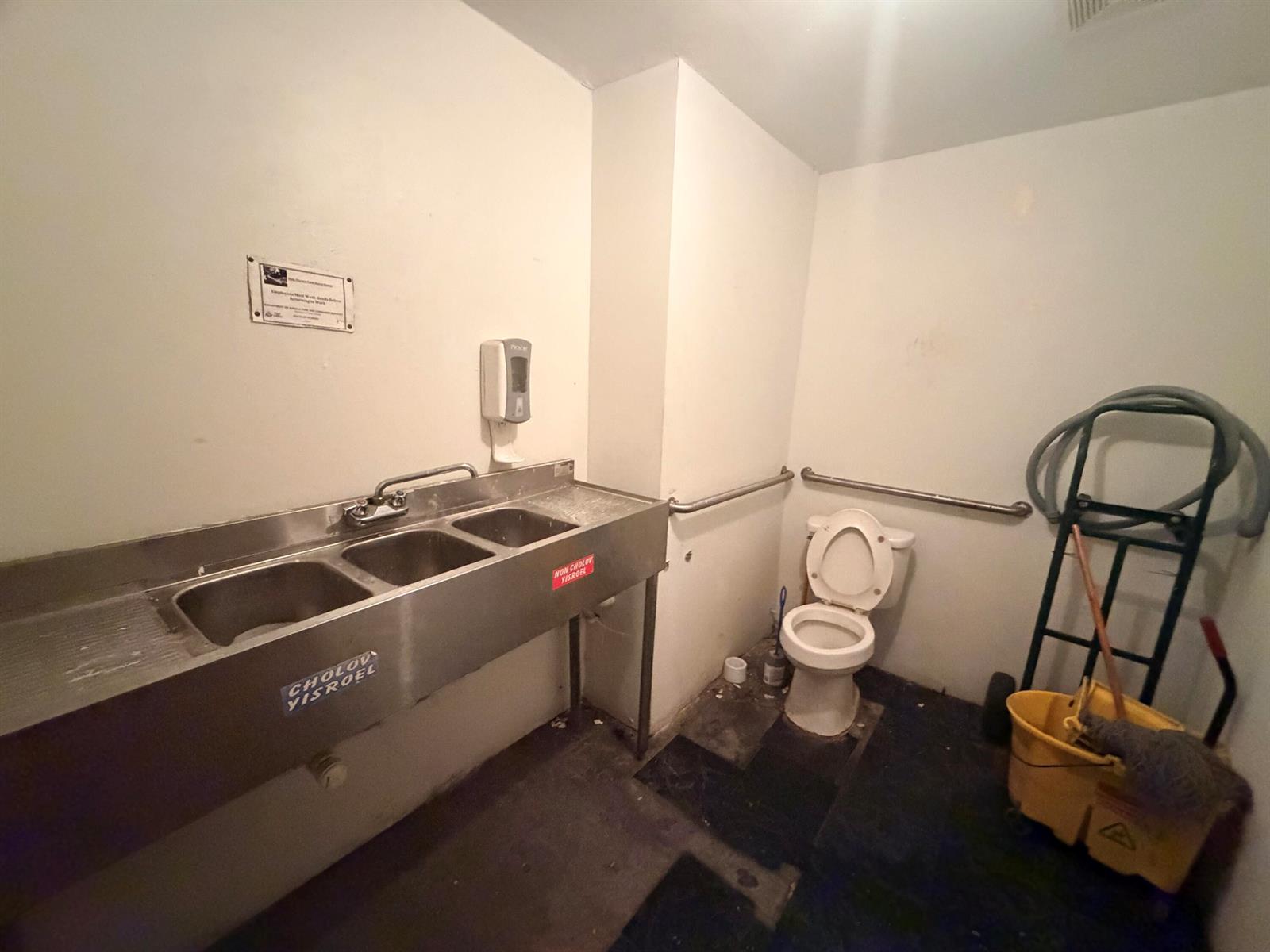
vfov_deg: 85.7
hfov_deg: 102.1
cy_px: 476
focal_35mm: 14
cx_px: 635
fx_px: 514
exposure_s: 1/60
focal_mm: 2.22
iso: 1250
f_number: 2.2
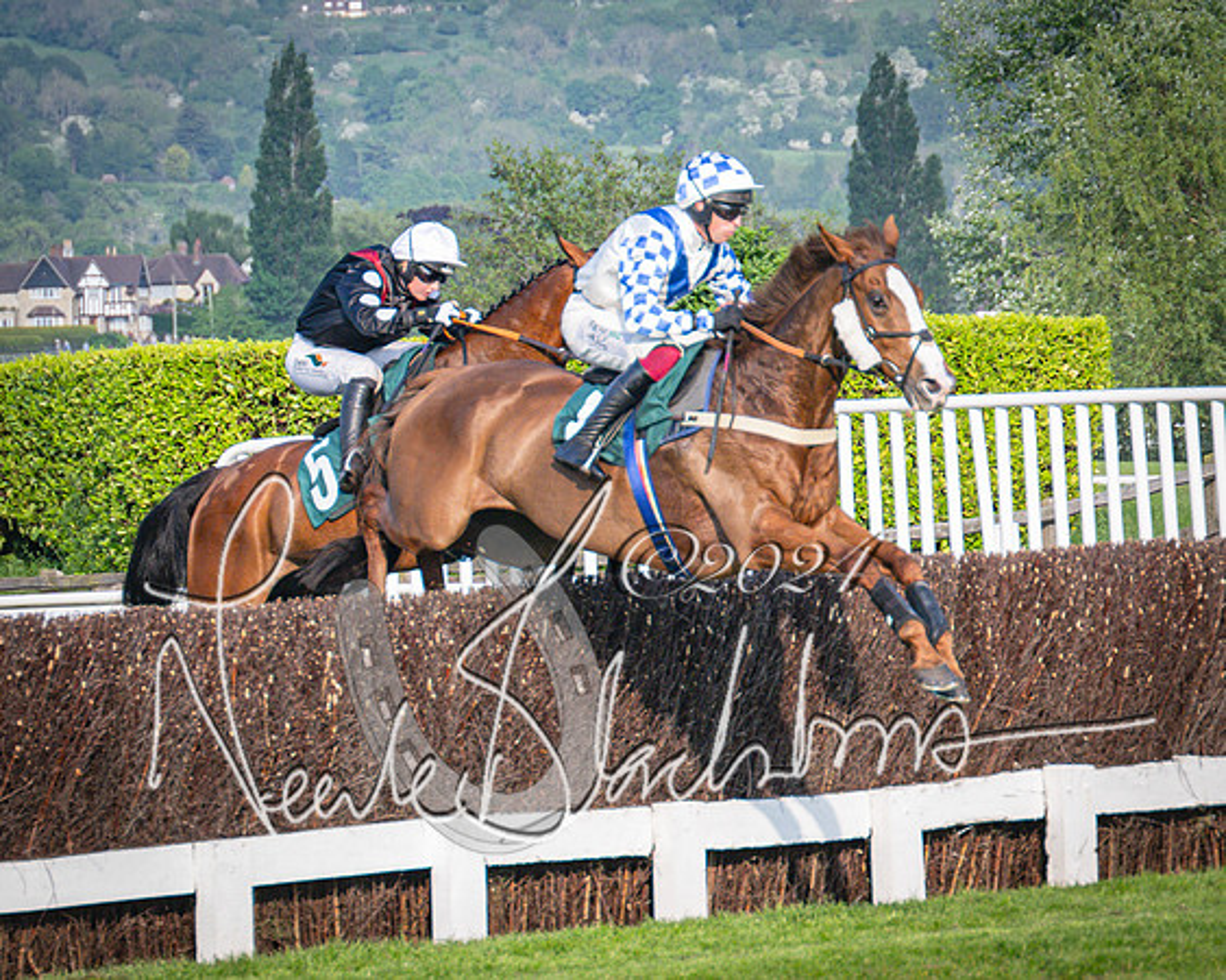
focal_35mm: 265
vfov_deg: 5.8
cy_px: 507
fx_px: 9608
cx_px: 59
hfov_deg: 7.3
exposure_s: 1/2000
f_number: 4
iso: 400
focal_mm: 98
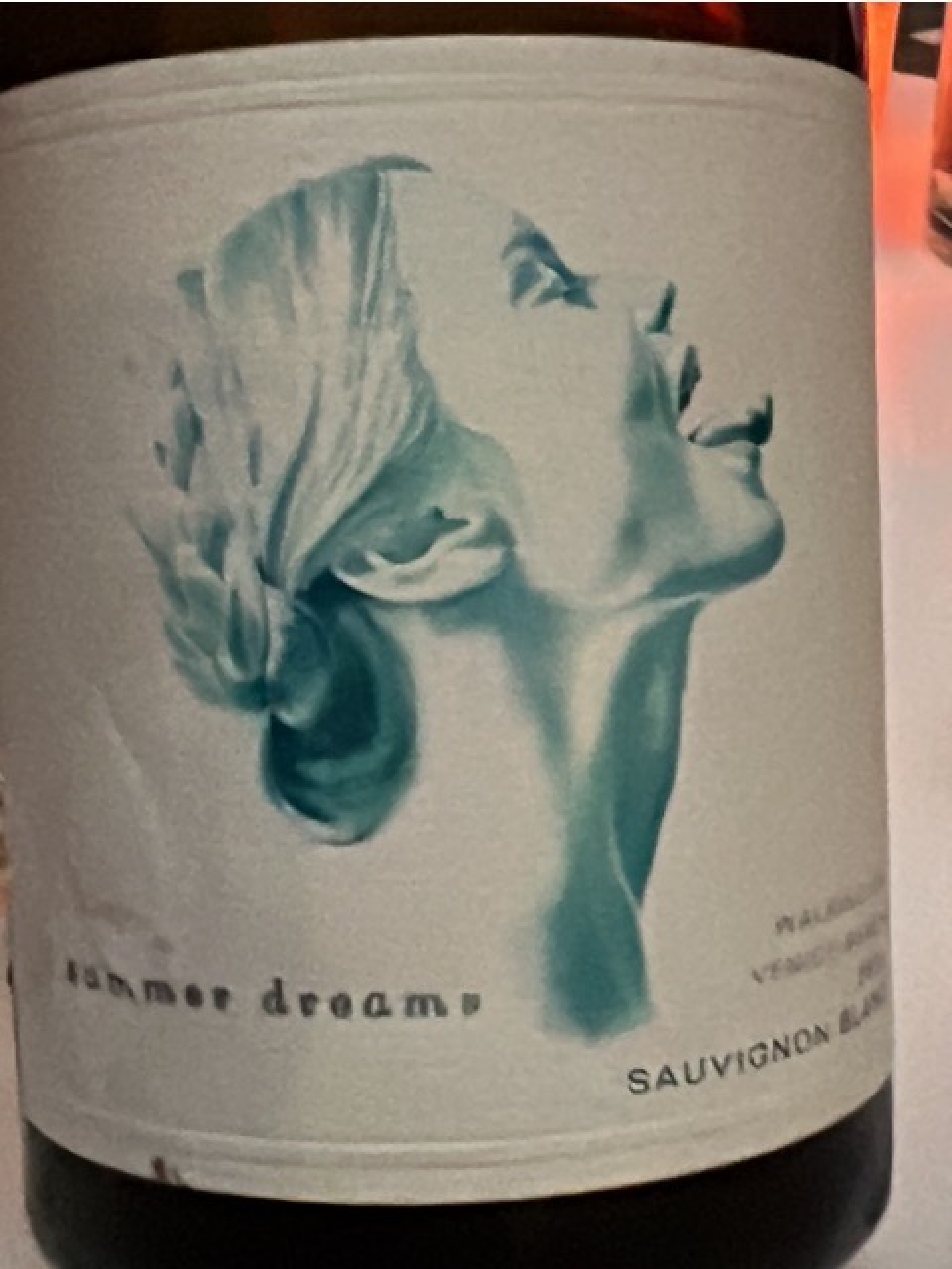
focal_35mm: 28
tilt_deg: -33.1
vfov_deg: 63.4
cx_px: 476
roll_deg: +1.9
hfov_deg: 49.7
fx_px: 1027
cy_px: 634
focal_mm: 1.57
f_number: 1.8
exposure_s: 1/40
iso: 1250
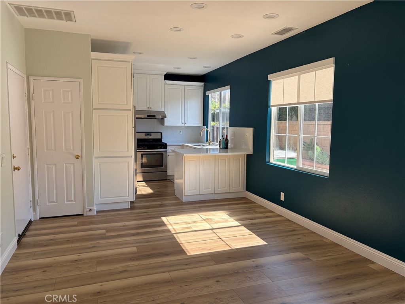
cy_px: 152
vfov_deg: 53.1
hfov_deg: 67.3
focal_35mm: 26
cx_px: 202
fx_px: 304
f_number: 1.6
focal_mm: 5.96
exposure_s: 1/384
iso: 64
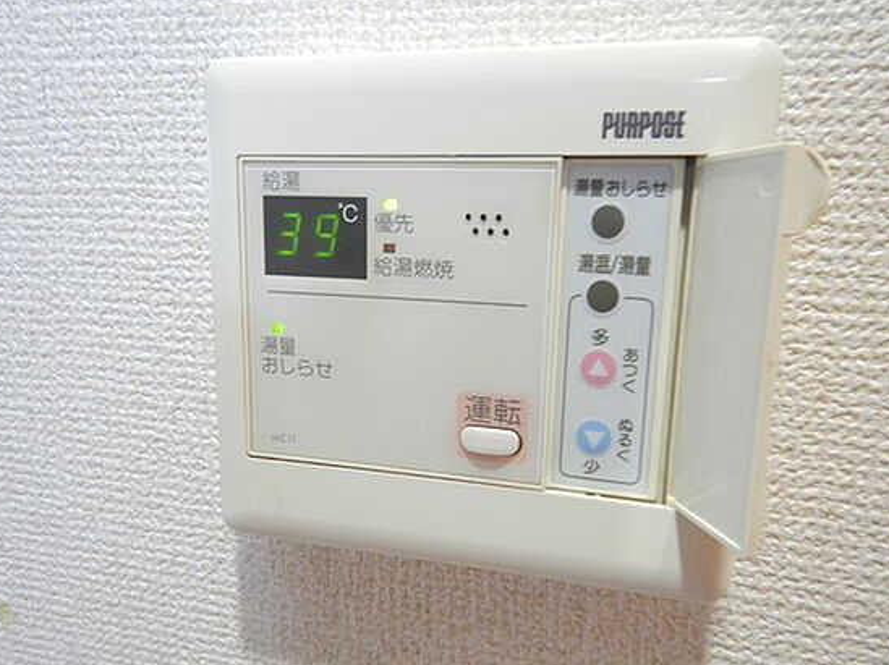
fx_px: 719
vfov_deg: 49.5
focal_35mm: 28
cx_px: 468
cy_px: 380
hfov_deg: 63.4
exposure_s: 1/15
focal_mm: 4.3
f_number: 2.8
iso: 400
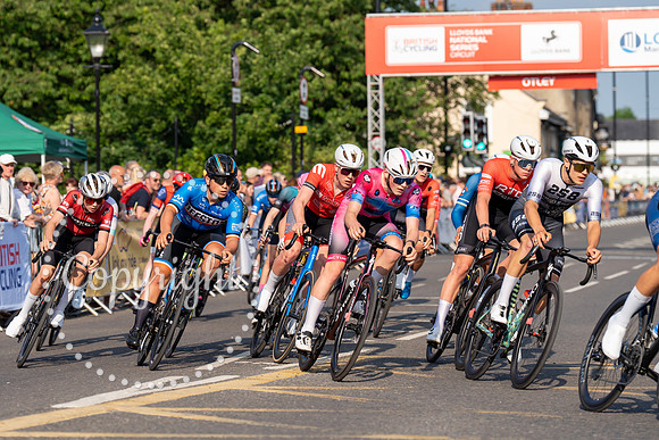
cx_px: 290
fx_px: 2698
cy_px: 195
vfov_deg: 9.3
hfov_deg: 13.9
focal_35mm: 147
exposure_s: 1/1000
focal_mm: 131
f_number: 4
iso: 160
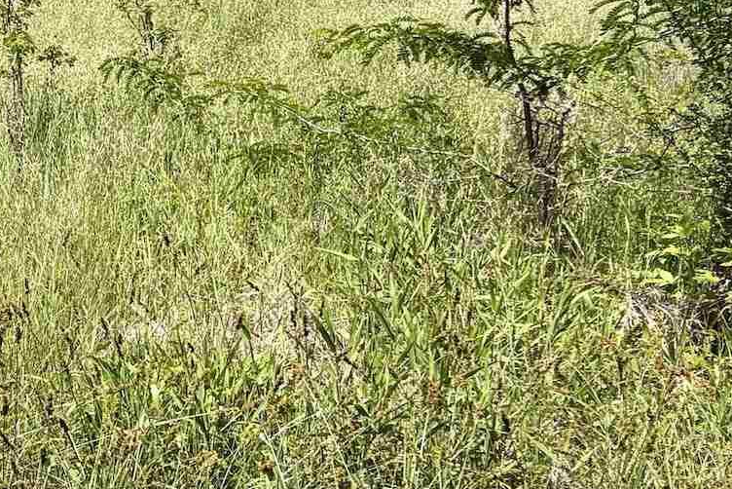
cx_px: -505
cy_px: 201
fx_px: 1871
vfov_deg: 14.9
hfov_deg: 18.4
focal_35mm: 92
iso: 50
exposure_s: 1/2141
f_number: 1.6
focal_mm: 5.96
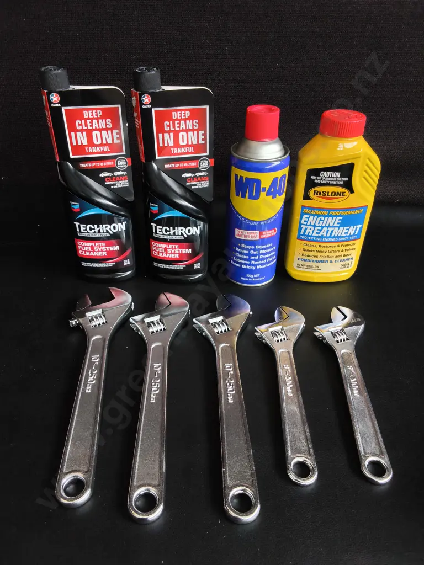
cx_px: 212
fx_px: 441
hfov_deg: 51.4
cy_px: 282
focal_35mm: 27
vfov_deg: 65.3
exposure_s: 1/100
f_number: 2
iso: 125
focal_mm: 2.87
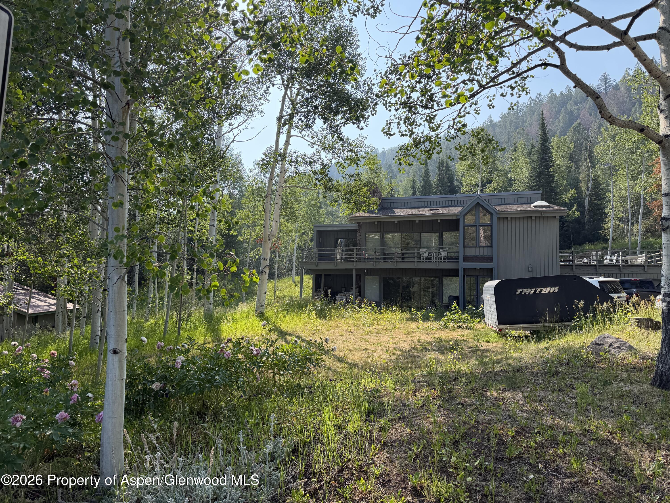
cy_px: 252
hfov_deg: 71.6
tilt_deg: +5.4
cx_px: 335
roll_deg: -1.1
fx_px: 465
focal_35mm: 24
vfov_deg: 56.8
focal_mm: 6.76
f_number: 1.78
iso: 100
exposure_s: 1/1901
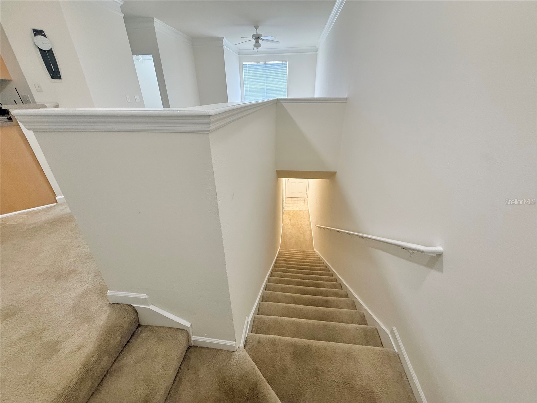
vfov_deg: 85.7
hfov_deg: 102.1
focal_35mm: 14
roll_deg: +1.4
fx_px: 217
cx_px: 268
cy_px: 202
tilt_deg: -26.2
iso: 500
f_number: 2.2
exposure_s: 1/60
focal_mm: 2.22
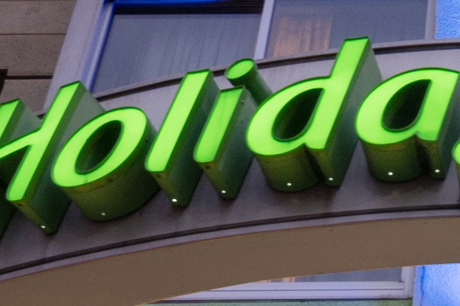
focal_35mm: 107
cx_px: 612
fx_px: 1366
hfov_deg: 17.8
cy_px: 350
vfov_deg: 12.5
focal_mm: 15
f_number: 16
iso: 400
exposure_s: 1.6
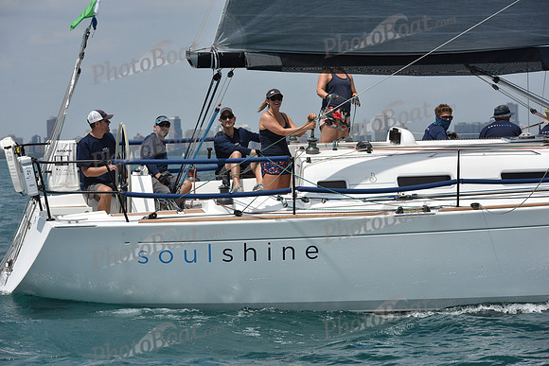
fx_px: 2440
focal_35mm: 160
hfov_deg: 12.8
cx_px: 274
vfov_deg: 8.6
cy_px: 183
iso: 250
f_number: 10
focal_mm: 160
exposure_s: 1/1250
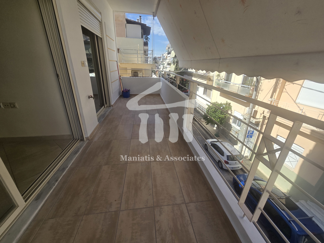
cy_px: 122
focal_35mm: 13
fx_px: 122
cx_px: 162
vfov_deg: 89.9
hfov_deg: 106.2
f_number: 2.2
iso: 50
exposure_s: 1/1756
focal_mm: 2.2
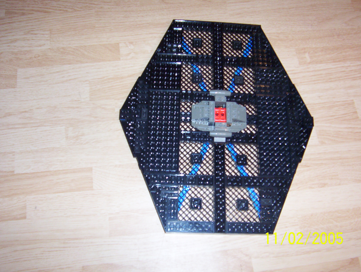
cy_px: 136
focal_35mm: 36
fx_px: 376
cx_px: 180
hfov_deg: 51.2
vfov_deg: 39.8
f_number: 2.76
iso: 140
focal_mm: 5.54
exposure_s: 1/30
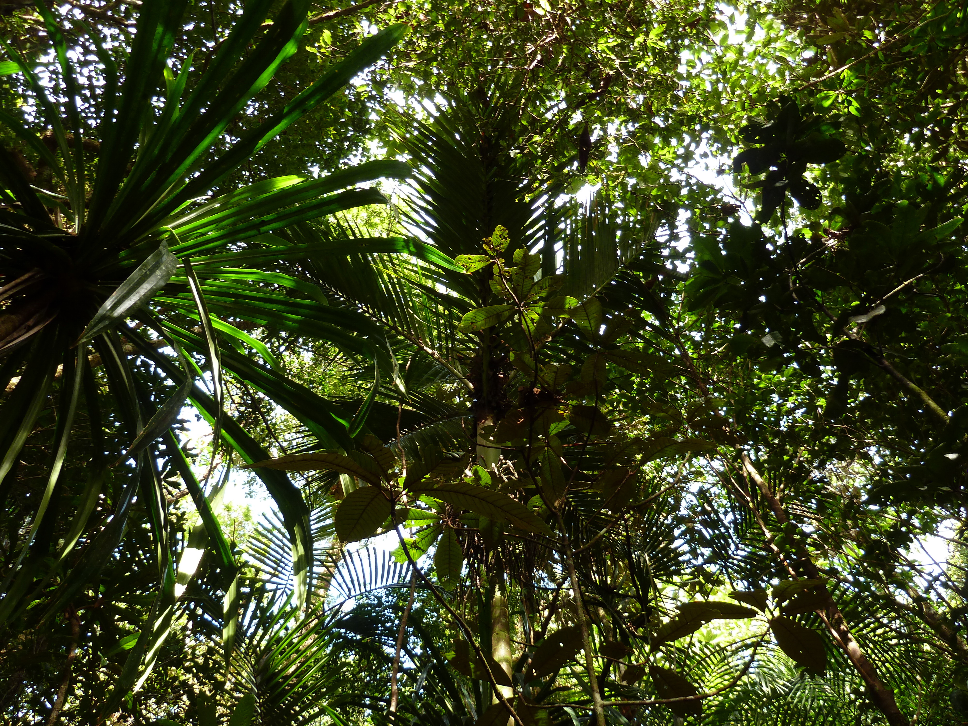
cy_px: 363
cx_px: 484
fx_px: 699
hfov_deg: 69.4
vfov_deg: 54.9
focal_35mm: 25
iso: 80
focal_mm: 4.1
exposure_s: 1/20
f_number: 3.3
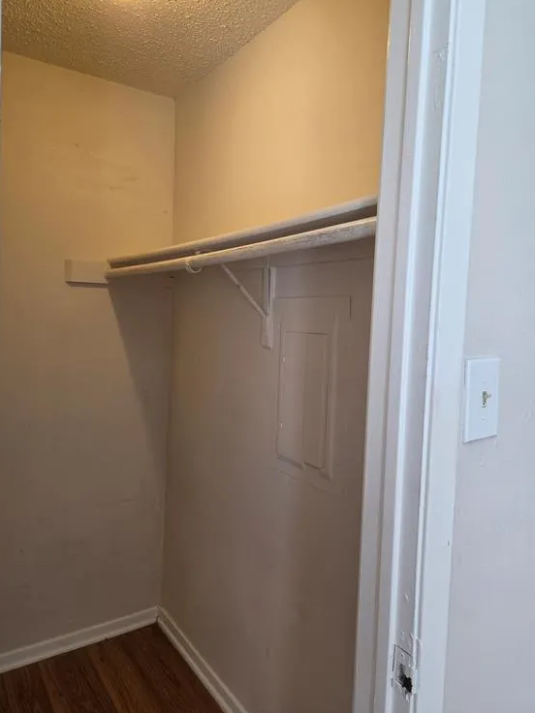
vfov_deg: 71.6
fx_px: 495
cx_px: 263
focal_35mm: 24
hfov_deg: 56.8
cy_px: 346
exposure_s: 1/120
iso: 100
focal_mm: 5.4
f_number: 1.8
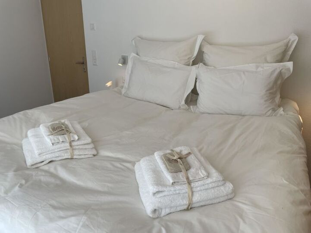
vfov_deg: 53.0
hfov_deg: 67.3
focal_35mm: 26
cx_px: 156
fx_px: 233
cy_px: 116
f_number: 1.6
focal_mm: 4.2
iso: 32
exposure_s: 1/252
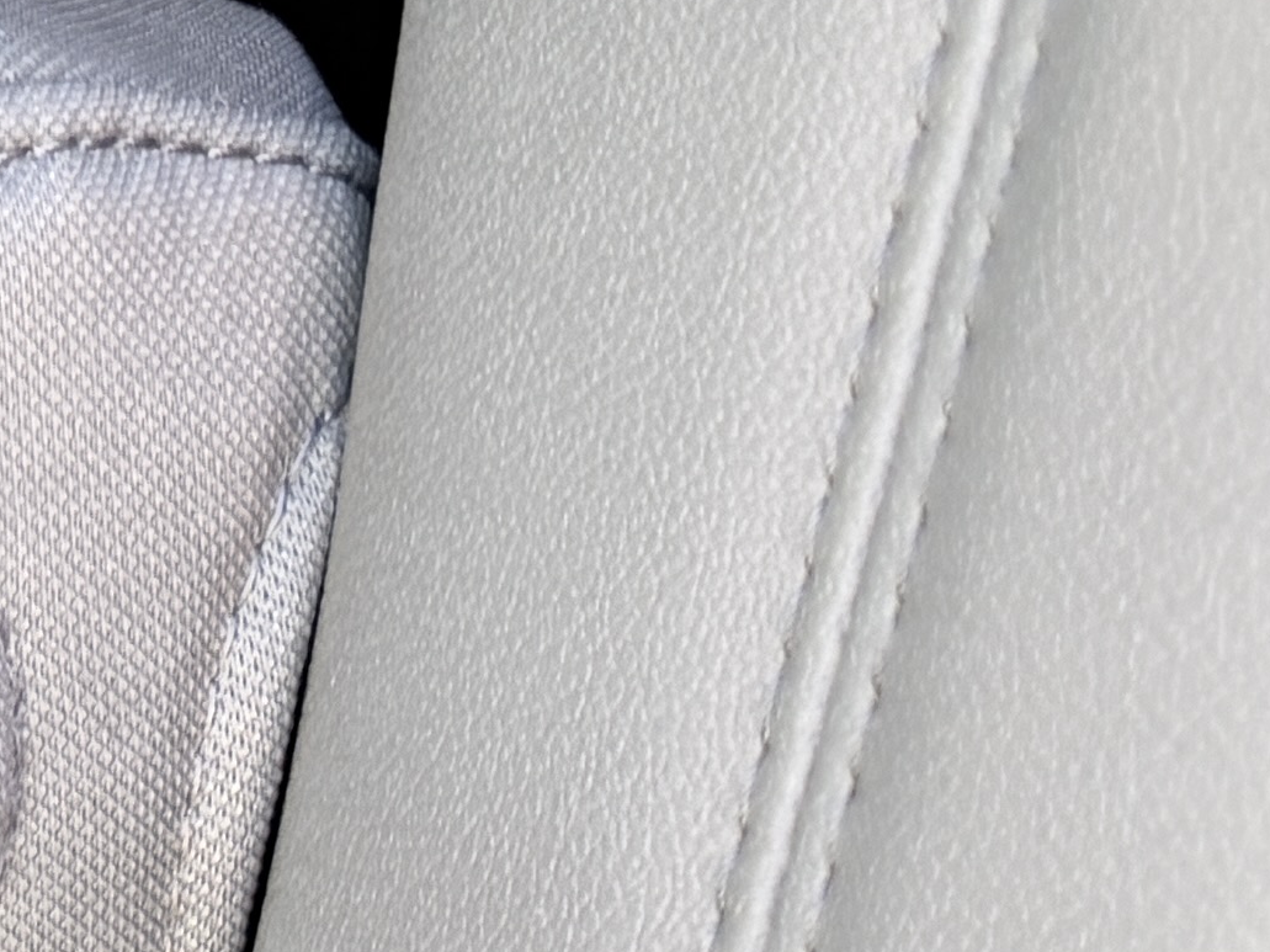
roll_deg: +13.3
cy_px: 552
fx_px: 4879
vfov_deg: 11.1
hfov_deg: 11.8
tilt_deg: -20.5
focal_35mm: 133
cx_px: -1848
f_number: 1.78
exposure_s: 1/121
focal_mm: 6.76
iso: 125
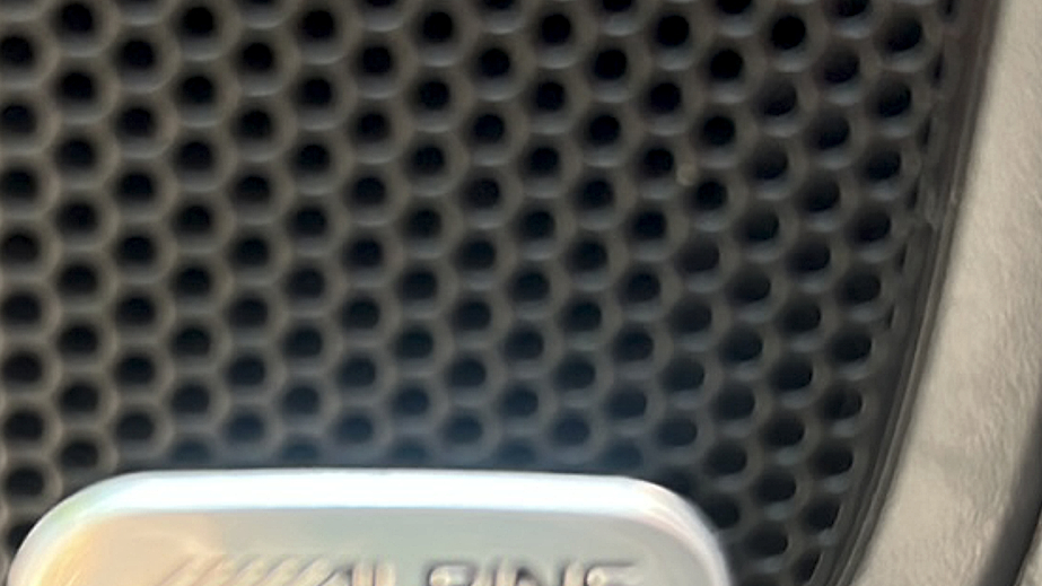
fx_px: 1879
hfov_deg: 30.8
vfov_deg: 17.4
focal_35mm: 68
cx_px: 342
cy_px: 539
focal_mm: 6.86
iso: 160
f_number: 1.78
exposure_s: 1/76
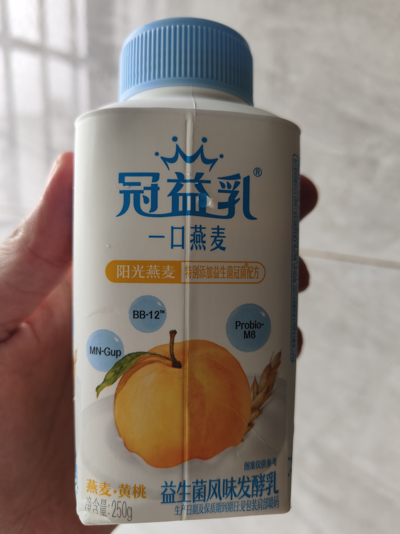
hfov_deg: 56.8
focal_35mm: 24
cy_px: 267
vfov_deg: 71.6
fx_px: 370
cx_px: 200
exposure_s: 1/100
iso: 160
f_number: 1.8
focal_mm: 5.59
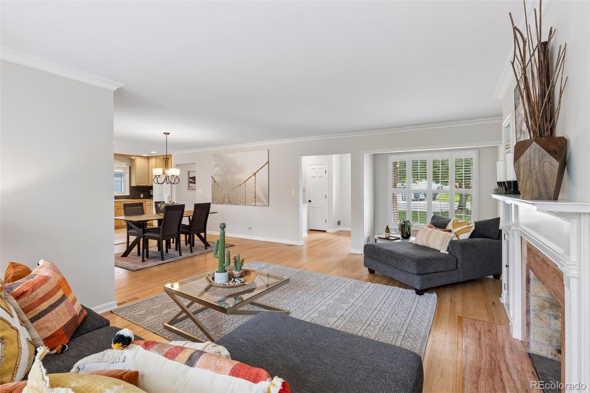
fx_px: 279
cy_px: 196
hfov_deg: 93.3
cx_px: 295
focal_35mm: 17
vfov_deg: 70.4
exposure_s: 1/8
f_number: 11
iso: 400
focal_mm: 17
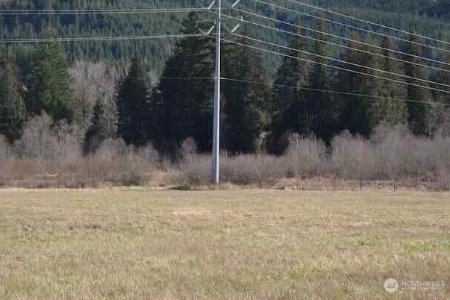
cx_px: 225
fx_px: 1094
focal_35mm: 88
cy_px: 141
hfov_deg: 23.2
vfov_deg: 15.6
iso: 100
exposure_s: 1/200
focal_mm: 55
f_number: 6.3
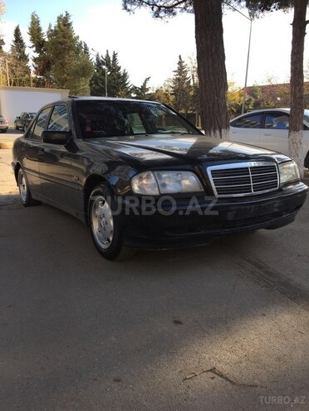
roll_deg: +0.3
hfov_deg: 48.2
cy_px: 206
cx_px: 154
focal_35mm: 29
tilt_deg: -12.6
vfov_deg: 61.7
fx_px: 345
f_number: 2.2
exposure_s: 1/494
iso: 32
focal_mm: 4.15
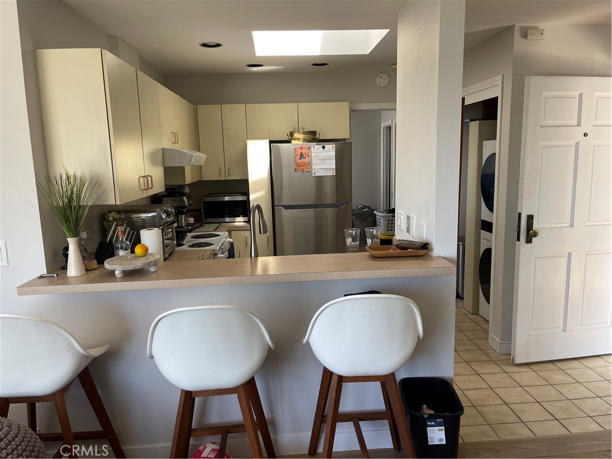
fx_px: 442
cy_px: 230
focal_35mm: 25
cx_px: 306
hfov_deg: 69.4
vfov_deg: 54.9
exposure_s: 1/121
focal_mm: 5.1
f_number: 1.6
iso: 50
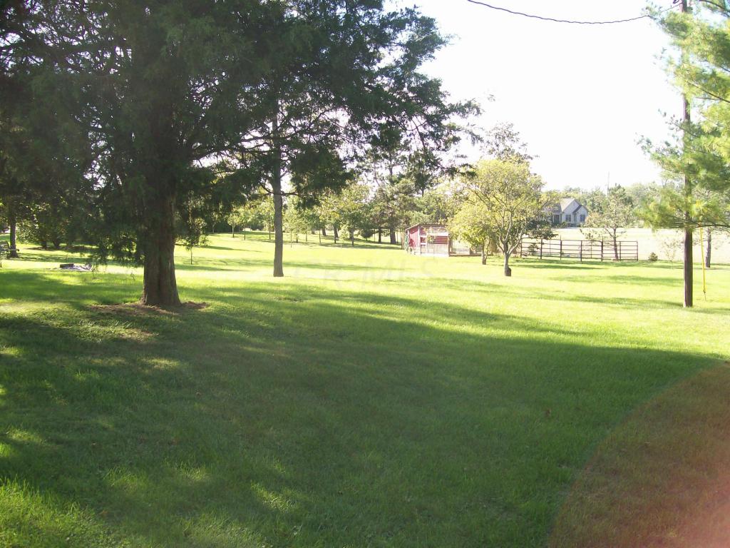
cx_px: 365
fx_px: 759
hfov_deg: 51.4
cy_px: 274
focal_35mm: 36
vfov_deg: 39.7
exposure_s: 1/280
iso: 80
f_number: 2.7
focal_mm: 6
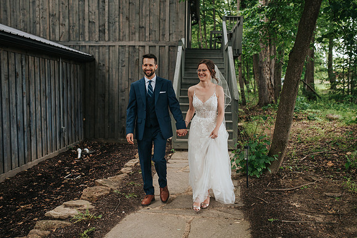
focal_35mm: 37
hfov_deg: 52.1
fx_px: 365
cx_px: 178
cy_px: 119
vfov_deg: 36.0
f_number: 2.8
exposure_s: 1/800
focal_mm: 35
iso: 640
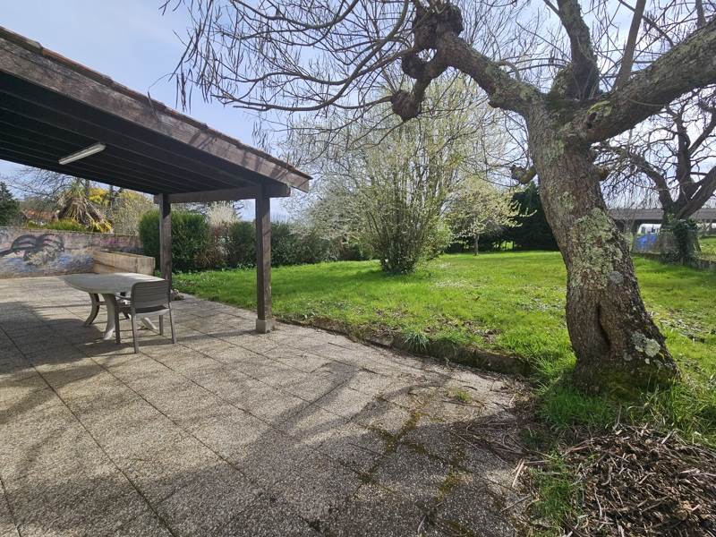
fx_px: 269
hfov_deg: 106.2
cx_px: 358
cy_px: 268
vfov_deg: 89.9
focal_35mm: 13
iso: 50
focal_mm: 2.2
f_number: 2.2
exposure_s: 1/1695
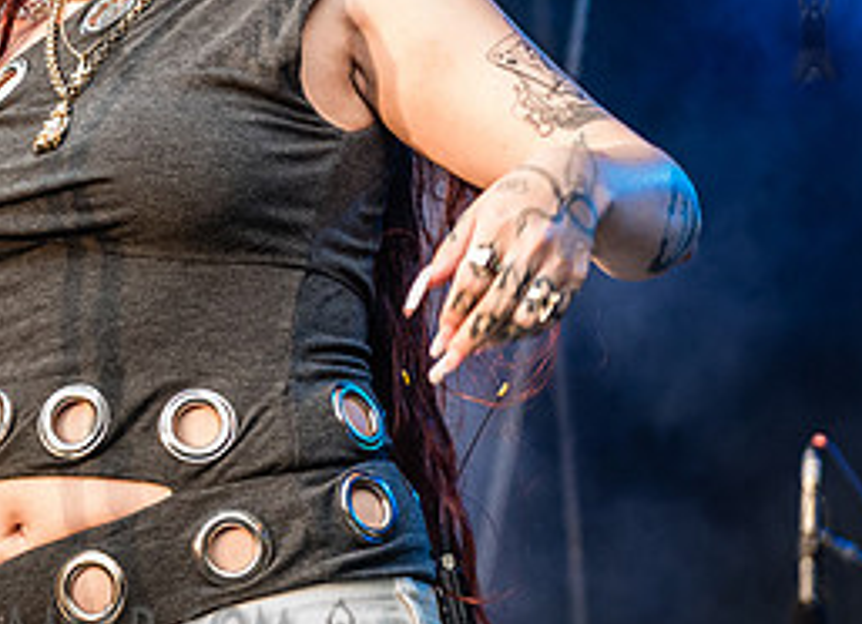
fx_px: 4131
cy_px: 29
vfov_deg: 8.6
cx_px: 125
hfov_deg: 11.8
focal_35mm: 168
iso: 2000
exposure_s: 1/500
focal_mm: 62
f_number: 3.5
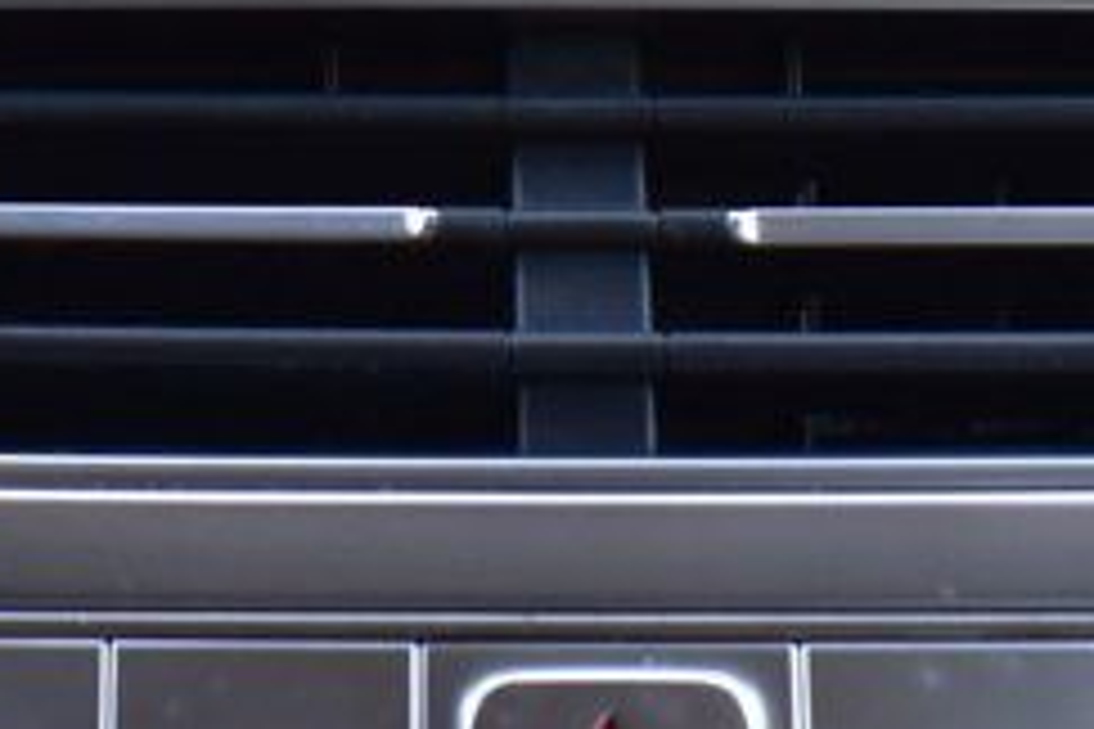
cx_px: 234
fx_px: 4224
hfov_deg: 14.7
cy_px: -576
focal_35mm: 139
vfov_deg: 9.4
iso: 400
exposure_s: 1/30
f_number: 7.1
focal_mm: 22
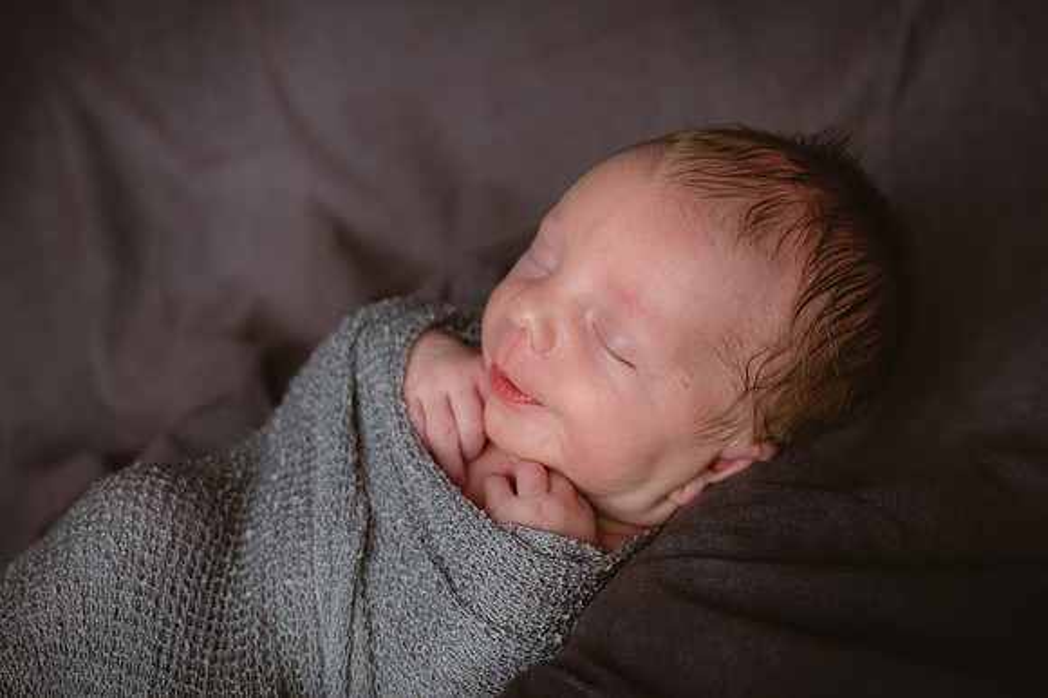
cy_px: 349
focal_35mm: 51
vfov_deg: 26.3
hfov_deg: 38.7
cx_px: 524
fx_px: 1492
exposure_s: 1/80
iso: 640
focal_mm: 50
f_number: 5
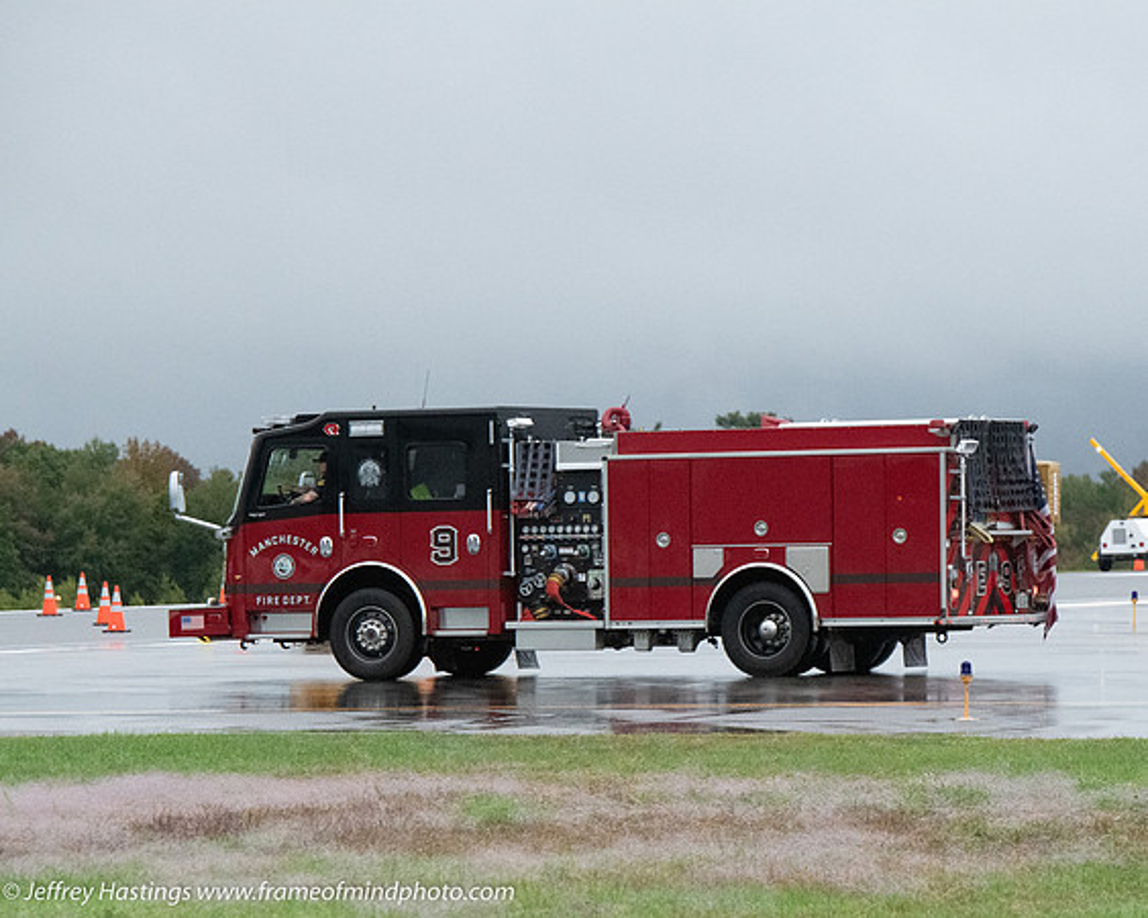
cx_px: 711
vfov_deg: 6.8
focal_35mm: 228
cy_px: 531
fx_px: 7747
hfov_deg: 8.5
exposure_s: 1/8000
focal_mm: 175
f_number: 6.3
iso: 8000
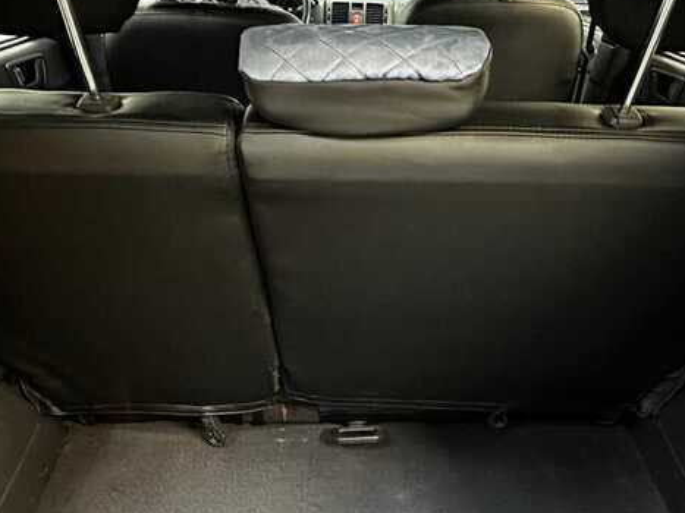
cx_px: 370
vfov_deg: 50.6
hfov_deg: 65.2
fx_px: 534
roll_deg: -2.6
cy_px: 332
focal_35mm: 27
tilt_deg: -38.6
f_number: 2.2
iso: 1600
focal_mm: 2.22
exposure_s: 1/25
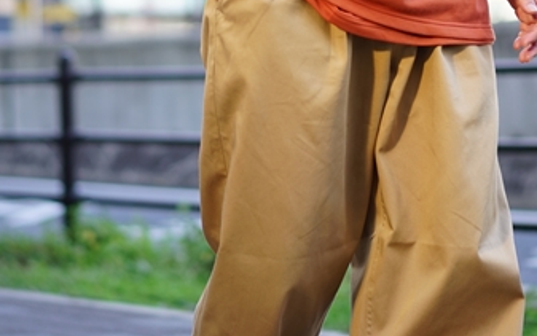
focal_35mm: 133
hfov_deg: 15.7
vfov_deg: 9.7
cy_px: -64
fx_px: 1947
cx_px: 268
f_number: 1.8
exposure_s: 1/250
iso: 100
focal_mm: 55
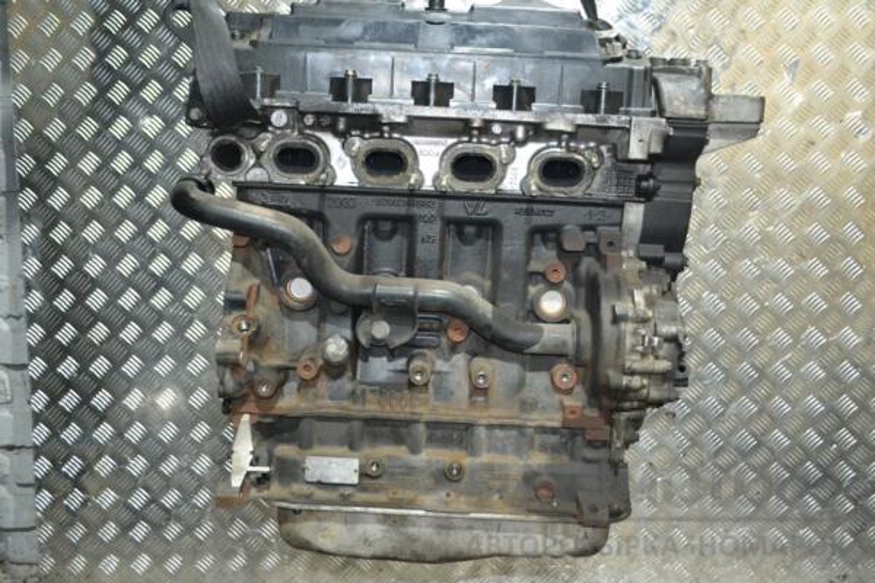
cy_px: 292
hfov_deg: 49.6
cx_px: 438
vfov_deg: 34.2
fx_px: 948
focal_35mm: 39
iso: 2800
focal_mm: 26
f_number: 4.2
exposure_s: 1/60
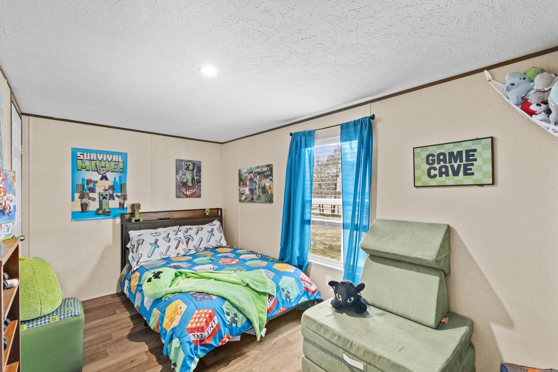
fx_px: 232
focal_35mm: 15
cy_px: 186
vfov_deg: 77.3
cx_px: 279
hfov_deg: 100.4
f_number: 9
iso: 800
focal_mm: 10
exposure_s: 1.3
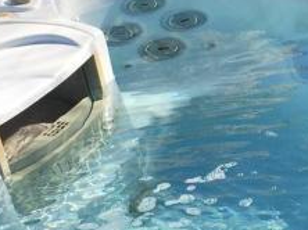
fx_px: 1191
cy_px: 85
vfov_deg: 11.0
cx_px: 269
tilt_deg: -22.0
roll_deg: +2.3
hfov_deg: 14.6
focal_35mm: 134
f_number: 2.2
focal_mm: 4.15
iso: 32
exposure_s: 1/1582
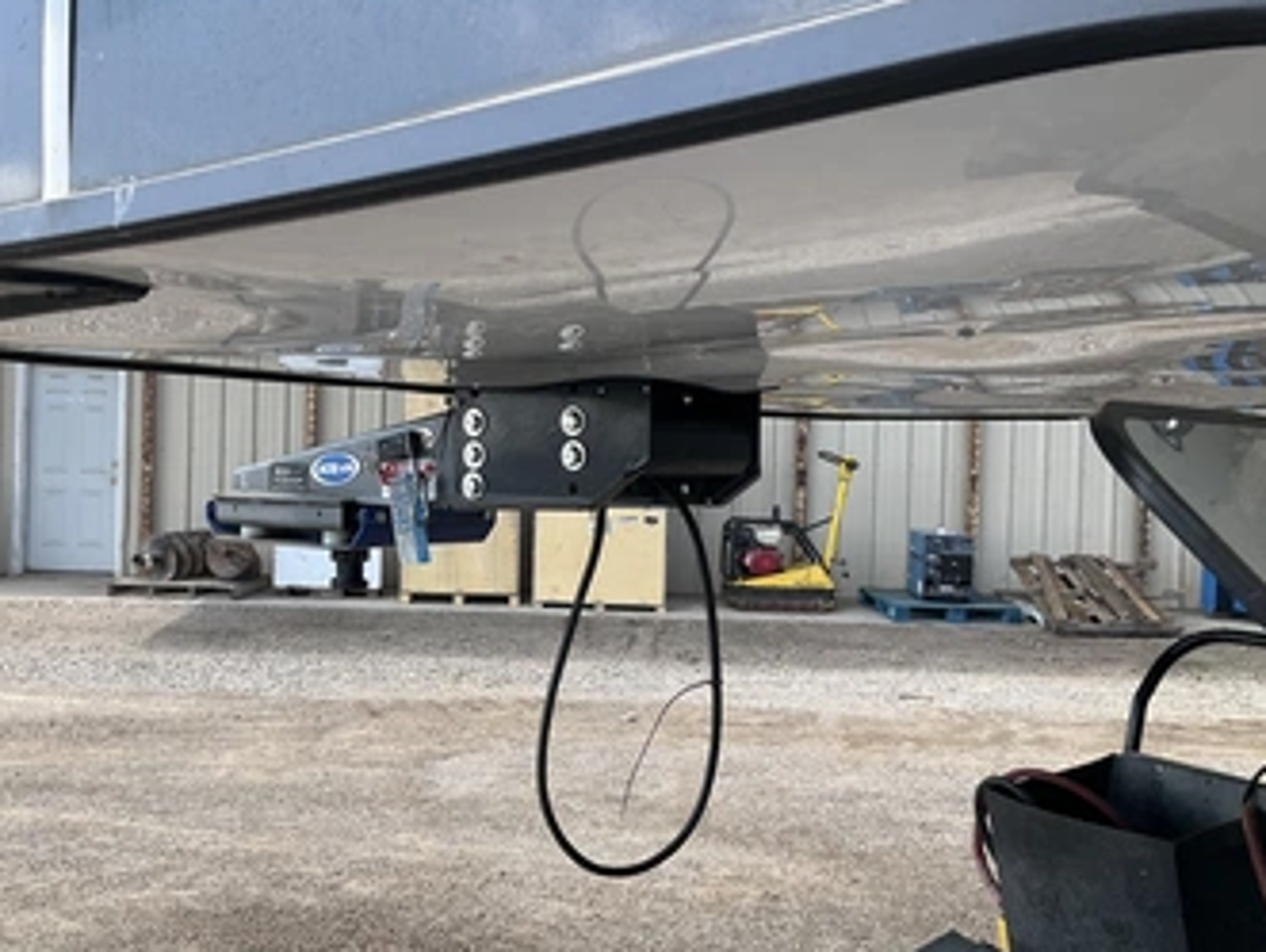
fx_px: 1281
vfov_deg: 40.8
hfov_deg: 52.3
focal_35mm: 35
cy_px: 455
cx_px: 516
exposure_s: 1/491
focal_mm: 3
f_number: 1.8
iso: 25
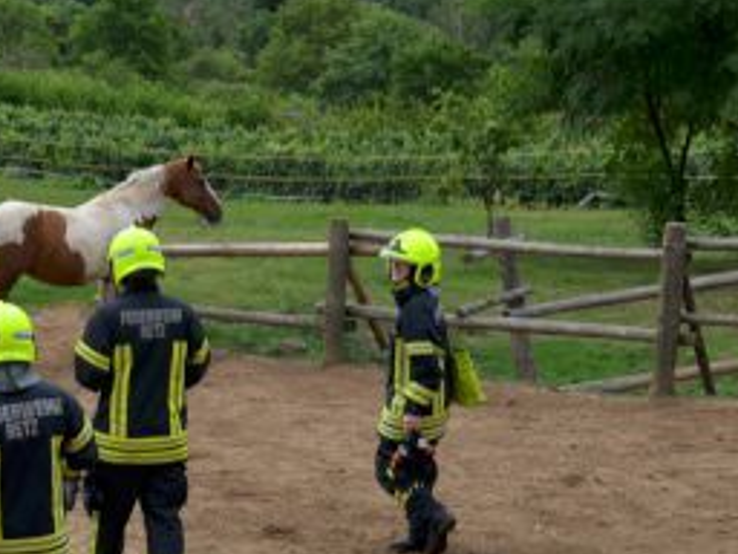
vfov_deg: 12.7
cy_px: 277
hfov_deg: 16.5
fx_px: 2494
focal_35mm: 117
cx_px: 17
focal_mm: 32
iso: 200
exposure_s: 1/160
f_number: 6.3
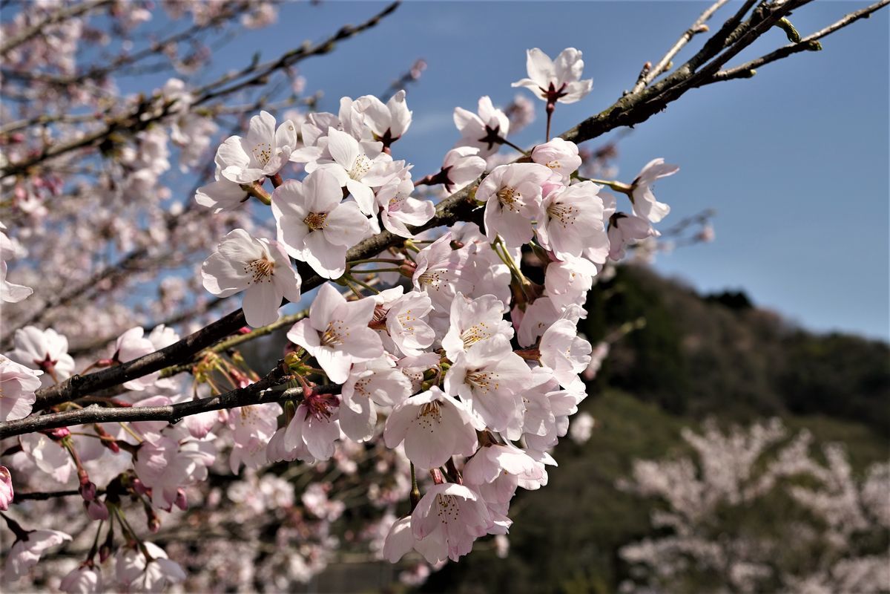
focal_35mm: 45
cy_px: 297
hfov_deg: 43.6
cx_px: 445
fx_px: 1112
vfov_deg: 29.9
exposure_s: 1/500
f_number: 8
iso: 100
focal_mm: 30
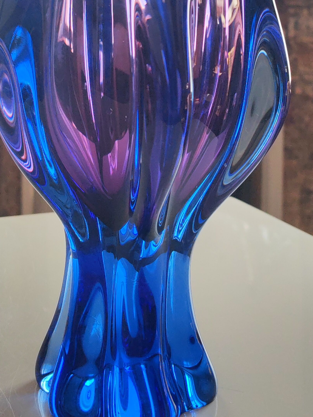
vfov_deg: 25.7
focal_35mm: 74
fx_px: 892
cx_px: 155
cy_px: 57
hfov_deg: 19.9
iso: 50
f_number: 1.8
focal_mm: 5.53
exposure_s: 1/310
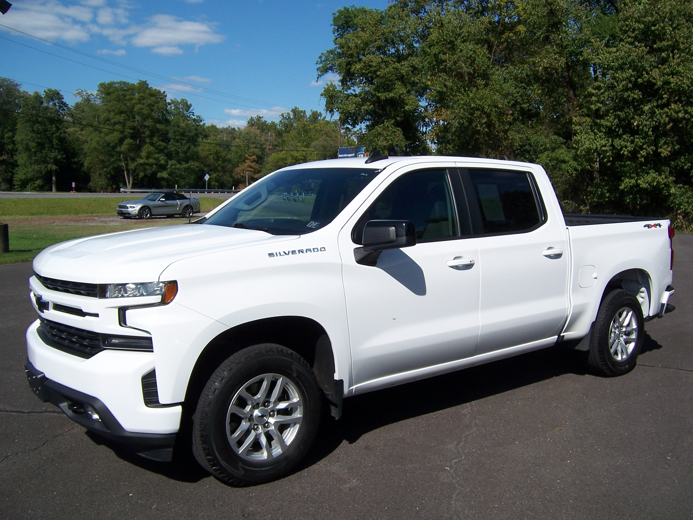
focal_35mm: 33
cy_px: 260
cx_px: 346
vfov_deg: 42.9
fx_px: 661
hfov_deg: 55.4
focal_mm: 5.5
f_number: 4
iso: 80
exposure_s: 1/1000
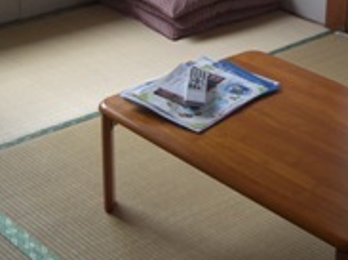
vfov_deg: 15.7
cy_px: 28
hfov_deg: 21.0
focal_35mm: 93
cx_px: 232
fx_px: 934
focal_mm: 7.9
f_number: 2.8
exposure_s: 1/60
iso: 100
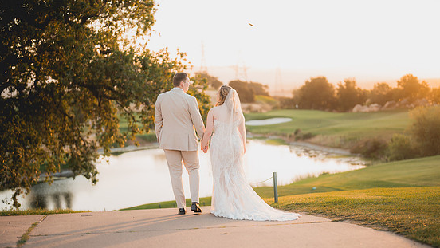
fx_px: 642
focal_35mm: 55
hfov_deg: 37.8
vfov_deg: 21.9
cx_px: 228
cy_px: 128
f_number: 1.2
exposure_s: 1/400
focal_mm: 50
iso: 125
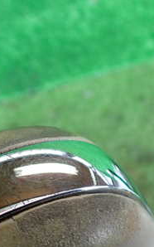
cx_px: -2
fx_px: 430
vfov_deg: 31.6
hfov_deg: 19.7
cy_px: 172
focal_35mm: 64
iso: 200
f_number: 2.3
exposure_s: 1/40
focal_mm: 5.4
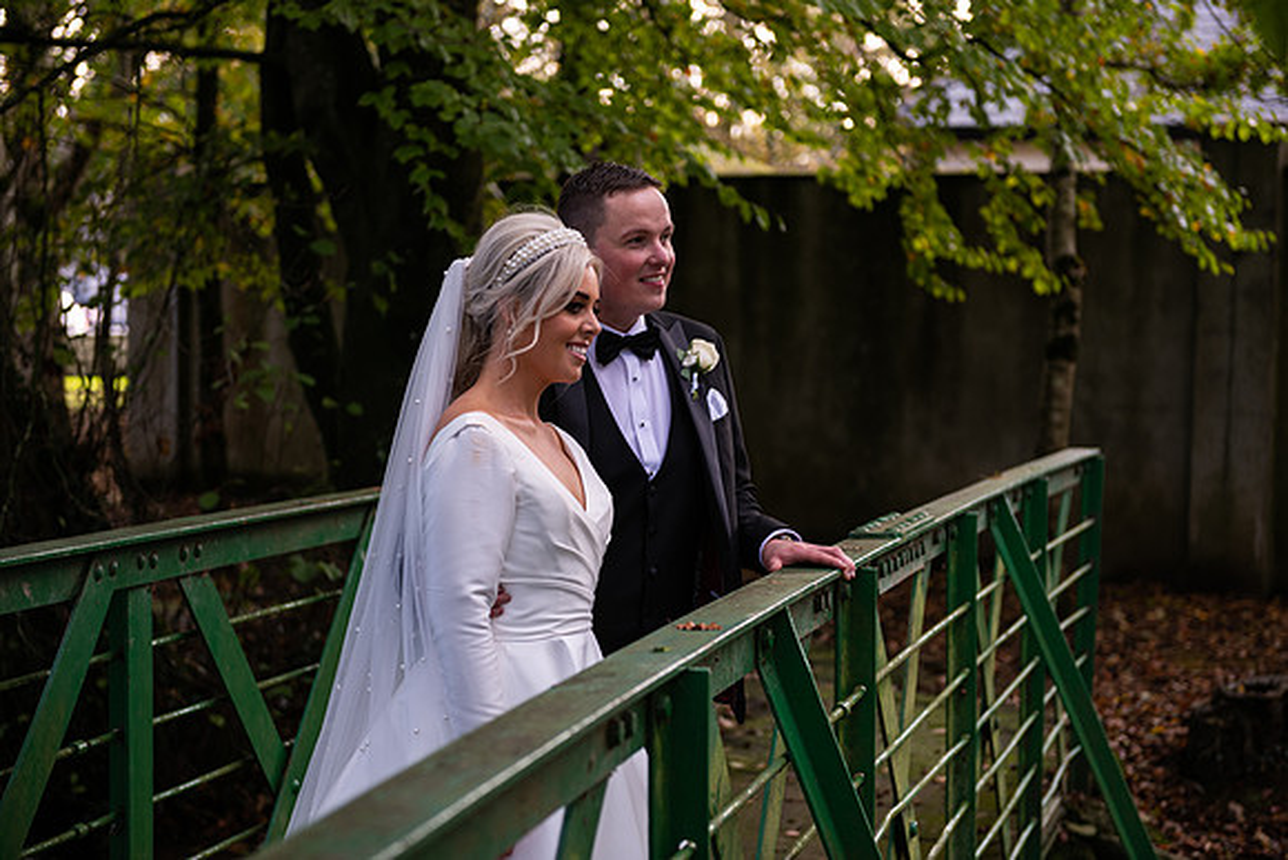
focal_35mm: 70
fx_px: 2505
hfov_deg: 28.8
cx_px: 644
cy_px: 430
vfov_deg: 19.5
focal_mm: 70
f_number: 3.5
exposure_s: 1/160
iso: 160
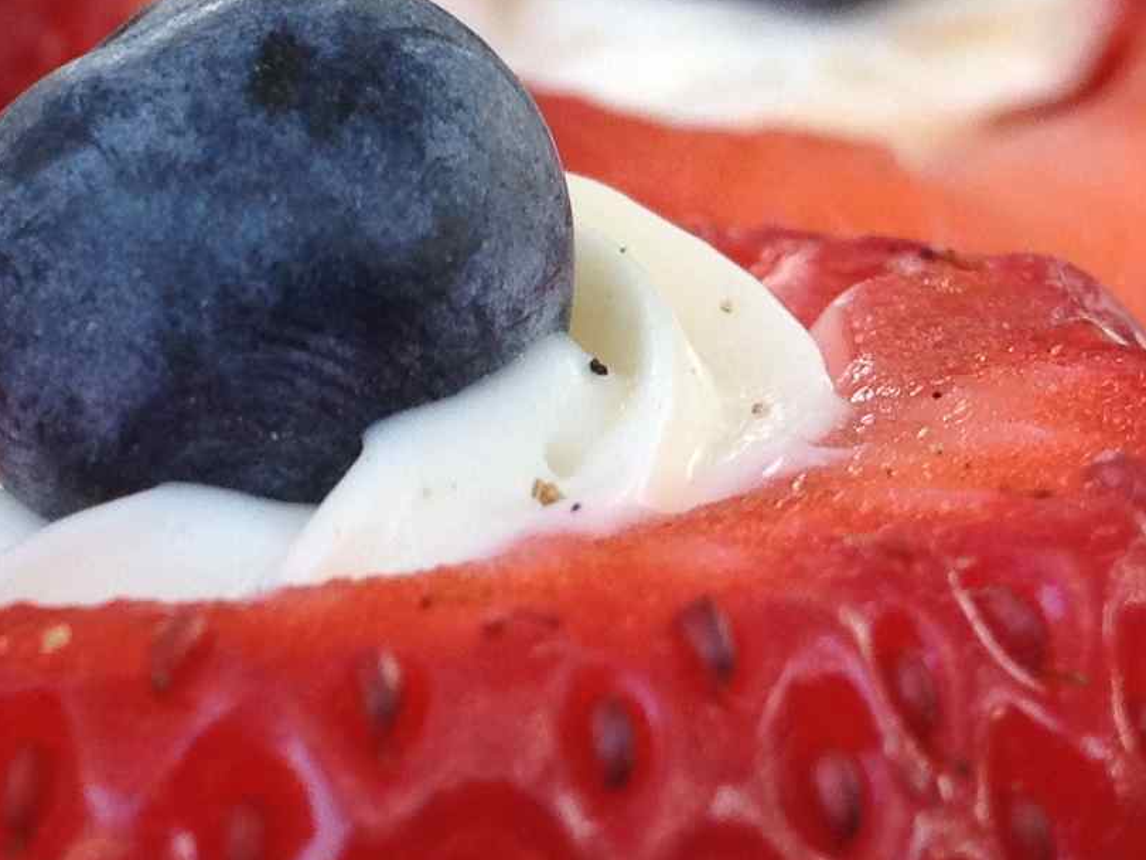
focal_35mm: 141
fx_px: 4669
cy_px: 522
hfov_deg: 13.8
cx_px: 83
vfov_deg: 10.5
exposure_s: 1/162
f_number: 2.4
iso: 50
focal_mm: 4.28
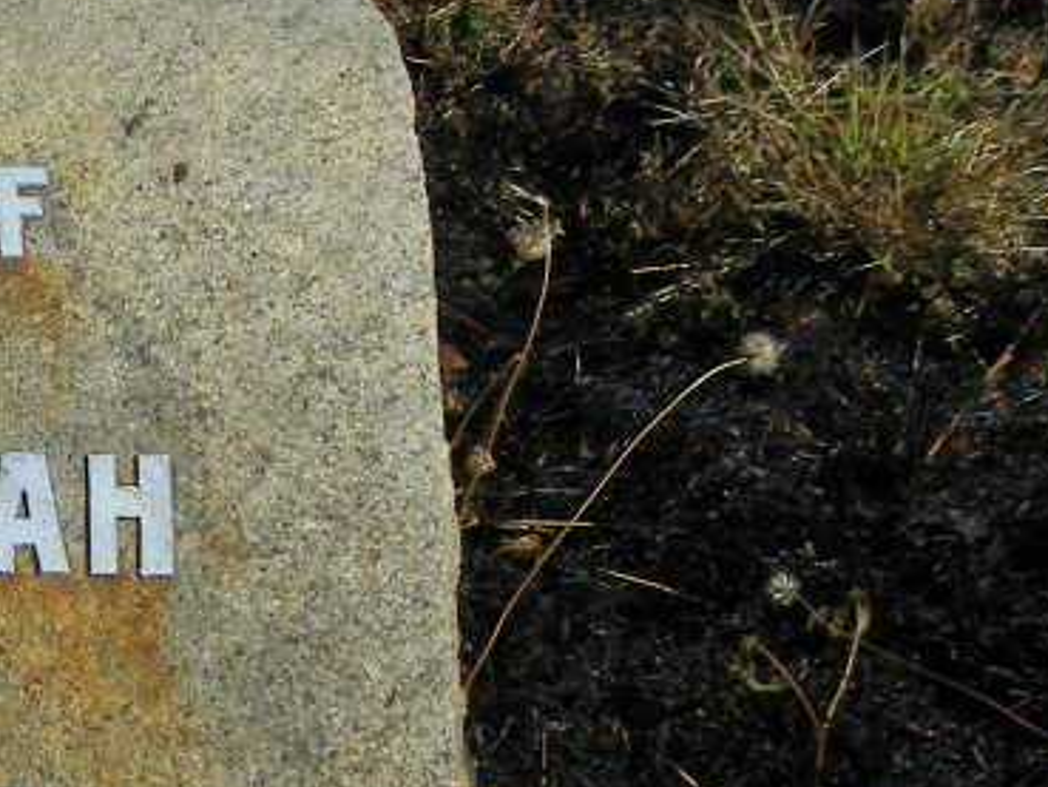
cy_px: 778
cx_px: -616
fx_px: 3150
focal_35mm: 104
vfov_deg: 14.0
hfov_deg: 16.8
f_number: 5.6
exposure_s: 1/640
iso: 64
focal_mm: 5.7
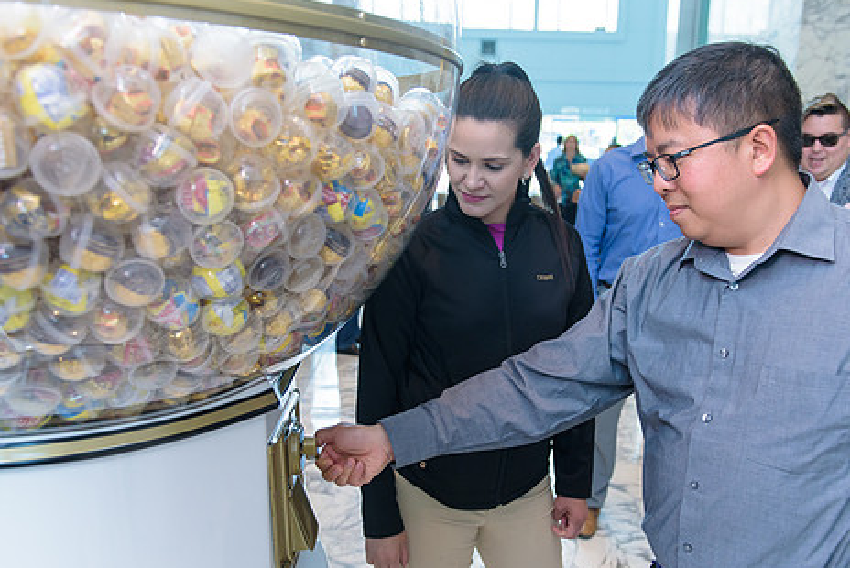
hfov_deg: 54.3
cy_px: 329
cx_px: 458
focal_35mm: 35
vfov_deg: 37.8
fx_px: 827
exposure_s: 1/200
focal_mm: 28
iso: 1000
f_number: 3.2
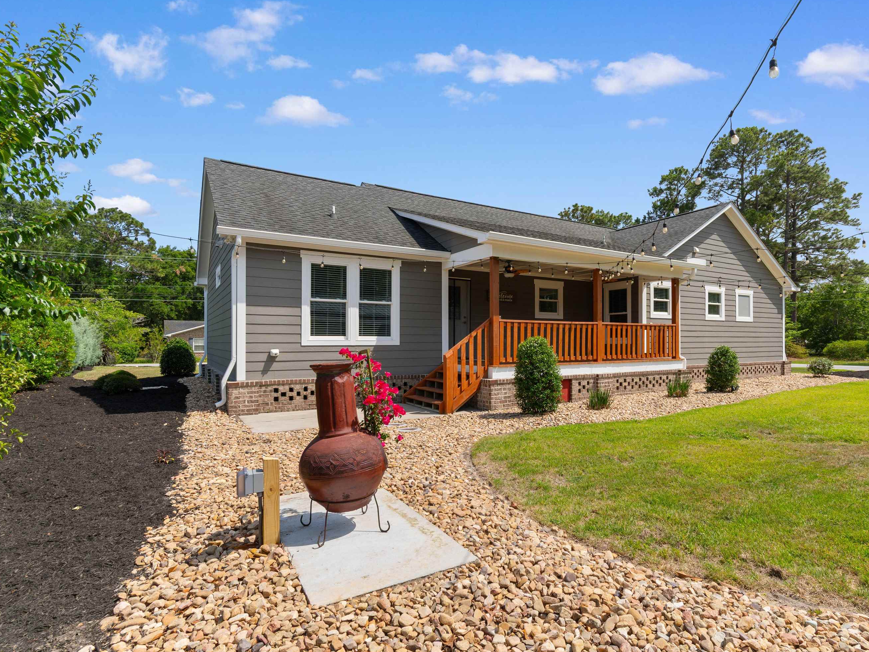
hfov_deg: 87.3
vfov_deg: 71.6
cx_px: 488
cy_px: 335
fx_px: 452
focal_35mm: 18
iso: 100
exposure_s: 1/200
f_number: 7.1
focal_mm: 11
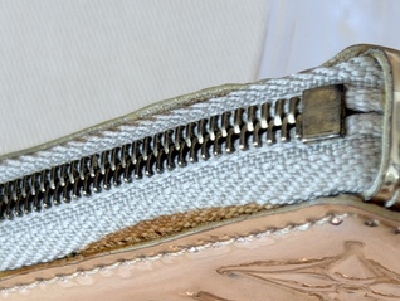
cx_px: 397
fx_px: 1758
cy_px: 382
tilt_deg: -73.5
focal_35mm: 152
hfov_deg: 12.8
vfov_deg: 9.6
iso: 50
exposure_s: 1/50
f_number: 1.78
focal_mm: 6.76
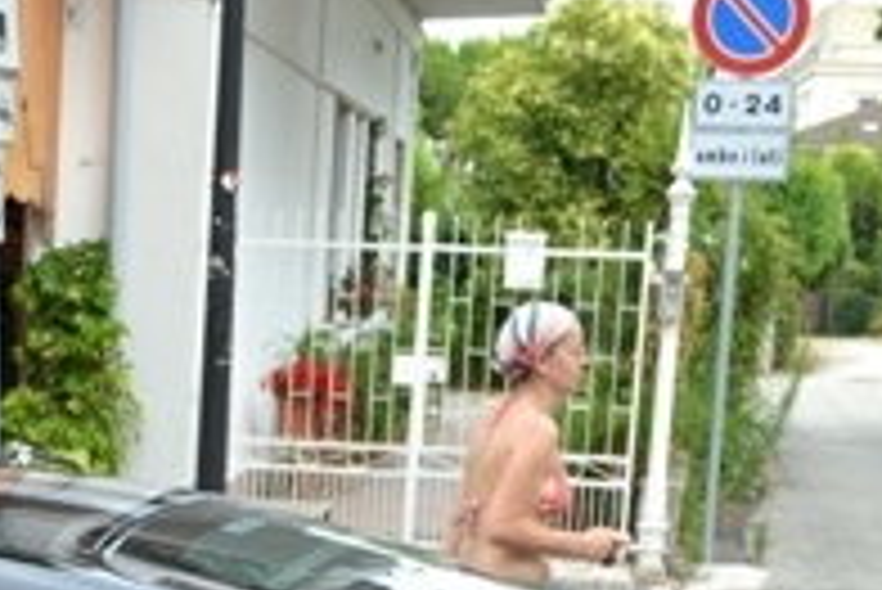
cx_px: 18
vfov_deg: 12.2
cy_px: 905
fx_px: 2623
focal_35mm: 107
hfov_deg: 18.6
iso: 220
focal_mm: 22
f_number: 5.6
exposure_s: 1/125
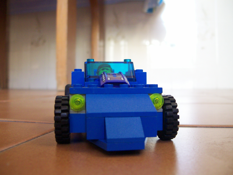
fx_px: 242
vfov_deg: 39.7
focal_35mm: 36
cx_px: 116
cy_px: 88
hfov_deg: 51.4
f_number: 2.7
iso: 160
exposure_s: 1/25
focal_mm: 6
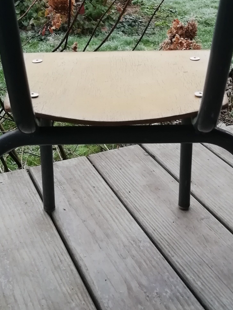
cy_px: 83
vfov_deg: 33.8
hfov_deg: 26.1
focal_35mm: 56
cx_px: 132
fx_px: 502
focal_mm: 3.21
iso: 80
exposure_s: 1/100
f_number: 2.2
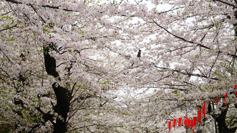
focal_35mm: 79
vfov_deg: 15.3
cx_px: 118
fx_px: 496
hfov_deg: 26.9
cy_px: 69
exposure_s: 1/100
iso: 100
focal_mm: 50
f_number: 10
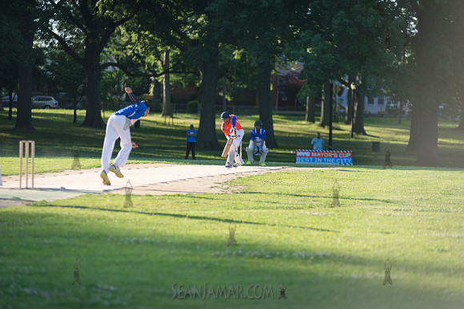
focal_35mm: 171
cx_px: 232
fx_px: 2204
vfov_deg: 8.0
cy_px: 154
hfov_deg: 12.0
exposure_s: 1/3200
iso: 400
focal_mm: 170
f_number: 2.8
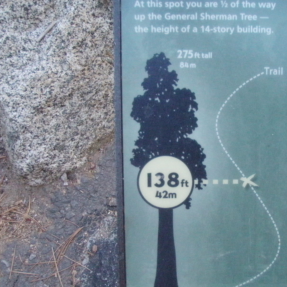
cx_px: 201
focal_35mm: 57
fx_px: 535
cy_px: 147
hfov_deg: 29.7
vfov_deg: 30.0
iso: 800
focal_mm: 6.7
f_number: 3.5
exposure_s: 1/250
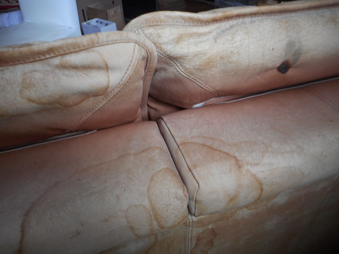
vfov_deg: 54.9
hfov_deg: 69.4
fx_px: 245
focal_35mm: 25
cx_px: 170
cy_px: 127
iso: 220
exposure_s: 1/30
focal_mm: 4.5
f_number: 3.7
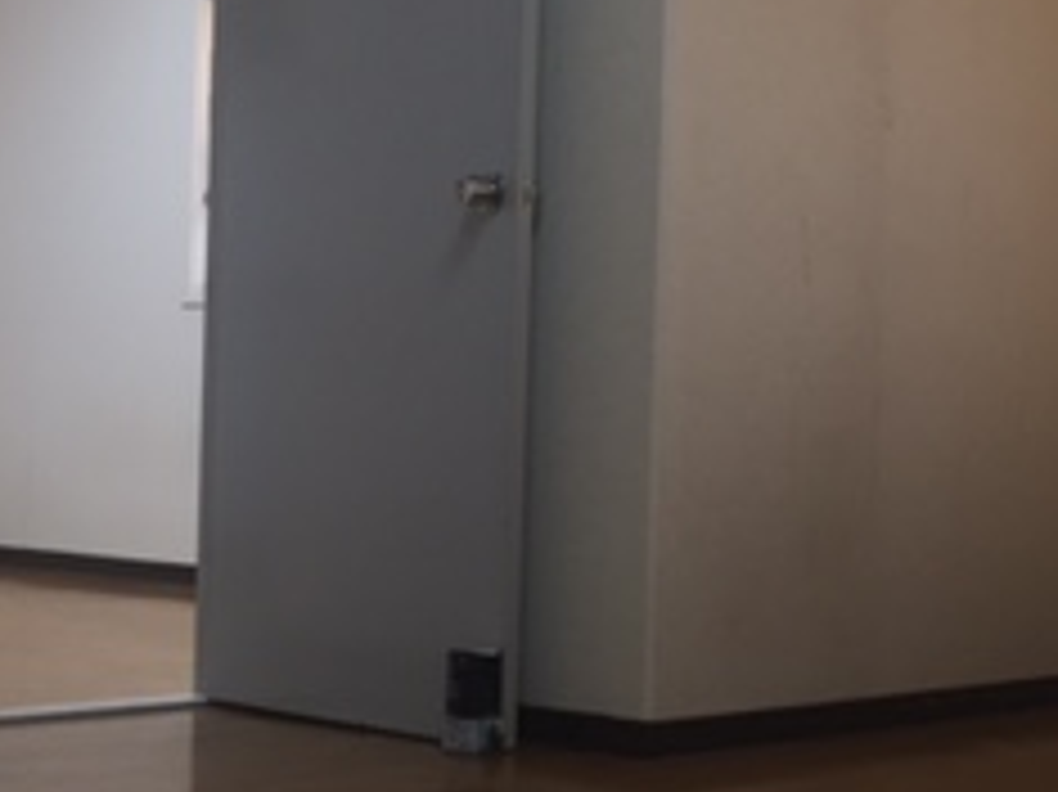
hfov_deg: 24.7
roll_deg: -1.9
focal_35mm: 79
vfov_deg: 18.6
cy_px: 432
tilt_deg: -0.4
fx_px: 2413
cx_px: 495
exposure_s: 1/40
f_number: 2.2
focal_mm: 4.15
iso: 32
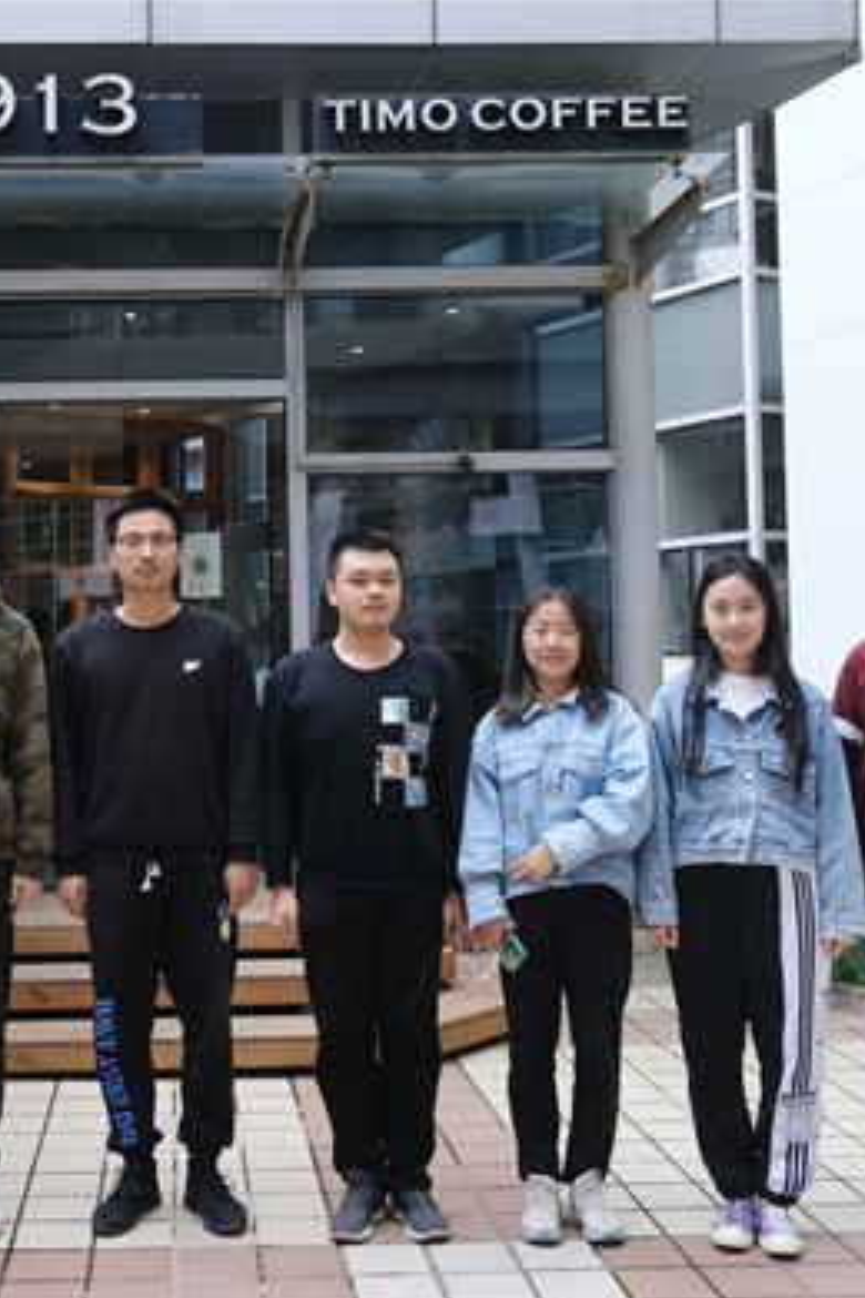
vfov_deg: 48.5
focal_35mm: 40
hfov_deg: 32.8
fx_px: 1442
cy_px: 659
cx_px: 216
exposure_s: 1/110
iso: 320
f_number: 3.8
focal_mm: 17
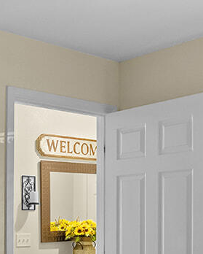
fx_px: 518
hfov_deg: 21.7
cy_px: 243
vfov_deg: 26.3
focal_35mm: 69
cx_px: 19
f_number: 3.5
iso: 1600
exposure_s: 1/50
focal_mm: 16
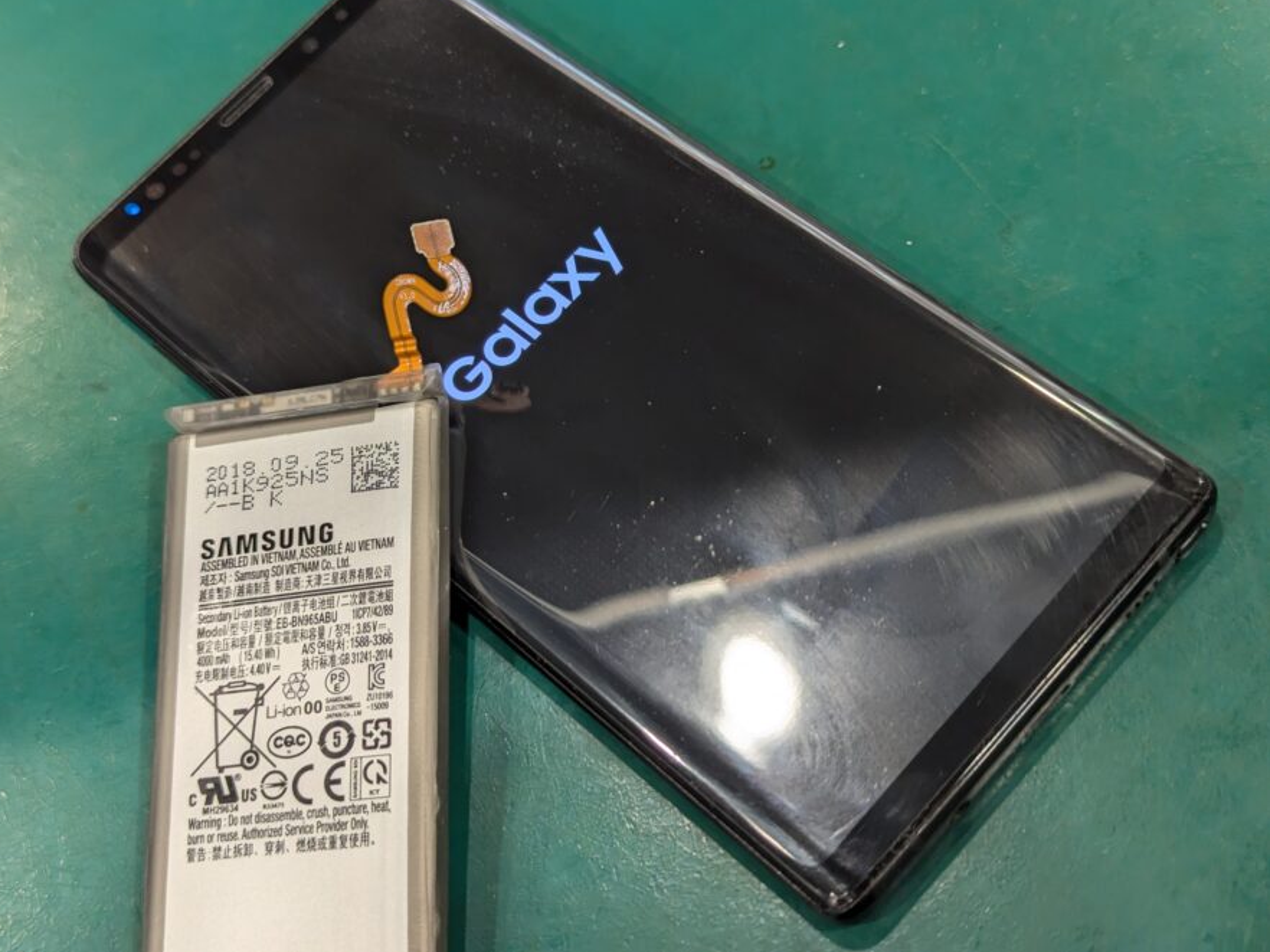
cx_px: 625
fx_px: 1797
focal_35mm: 49
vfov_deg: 29.7
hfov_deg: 38.9
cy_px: 469
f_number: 1.85
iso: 76
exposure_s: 1/99.9
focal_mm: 6.81
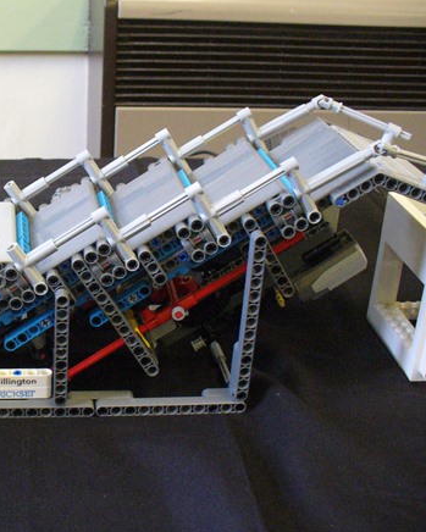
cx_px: 55
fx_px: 835
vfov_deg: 35.4
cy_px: 261
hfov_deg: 27.7
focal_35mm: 53
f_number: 2.8
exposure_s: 1/30
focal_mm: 6.1
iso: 400
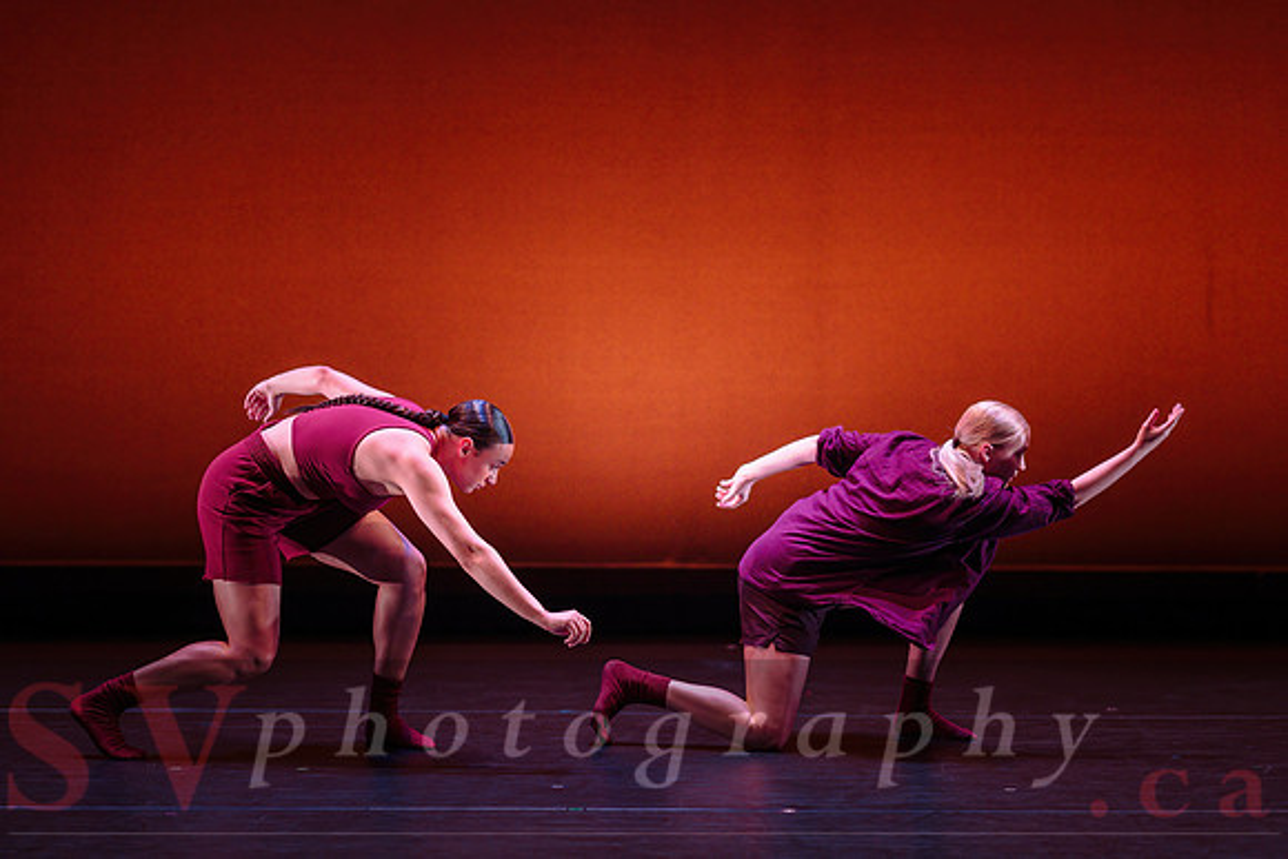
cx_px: 674
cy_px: 417
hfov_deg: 17.2
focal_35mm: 119
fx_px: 4266
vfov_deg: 11.5
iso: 1250
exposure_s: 1/400
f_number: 1.4
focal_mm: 105
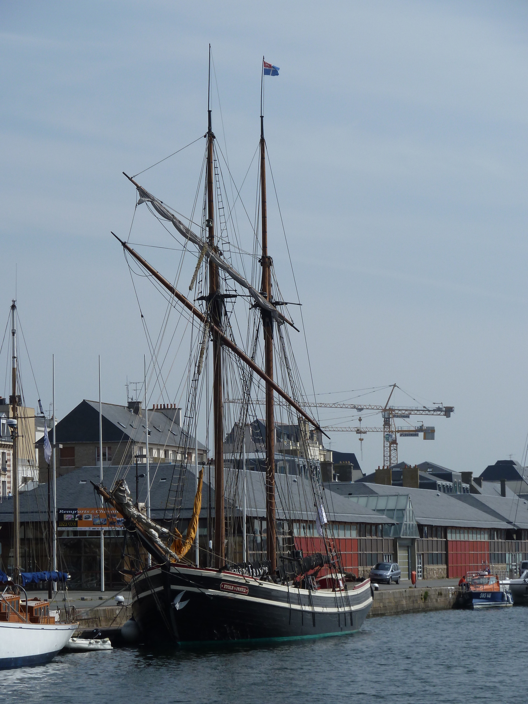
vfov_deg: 14.4
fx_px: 2786
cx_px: 264
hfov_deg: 10.8
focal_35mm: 137
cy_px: 352
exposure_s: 1/640
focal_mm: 22.5
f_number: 5.6
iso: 80
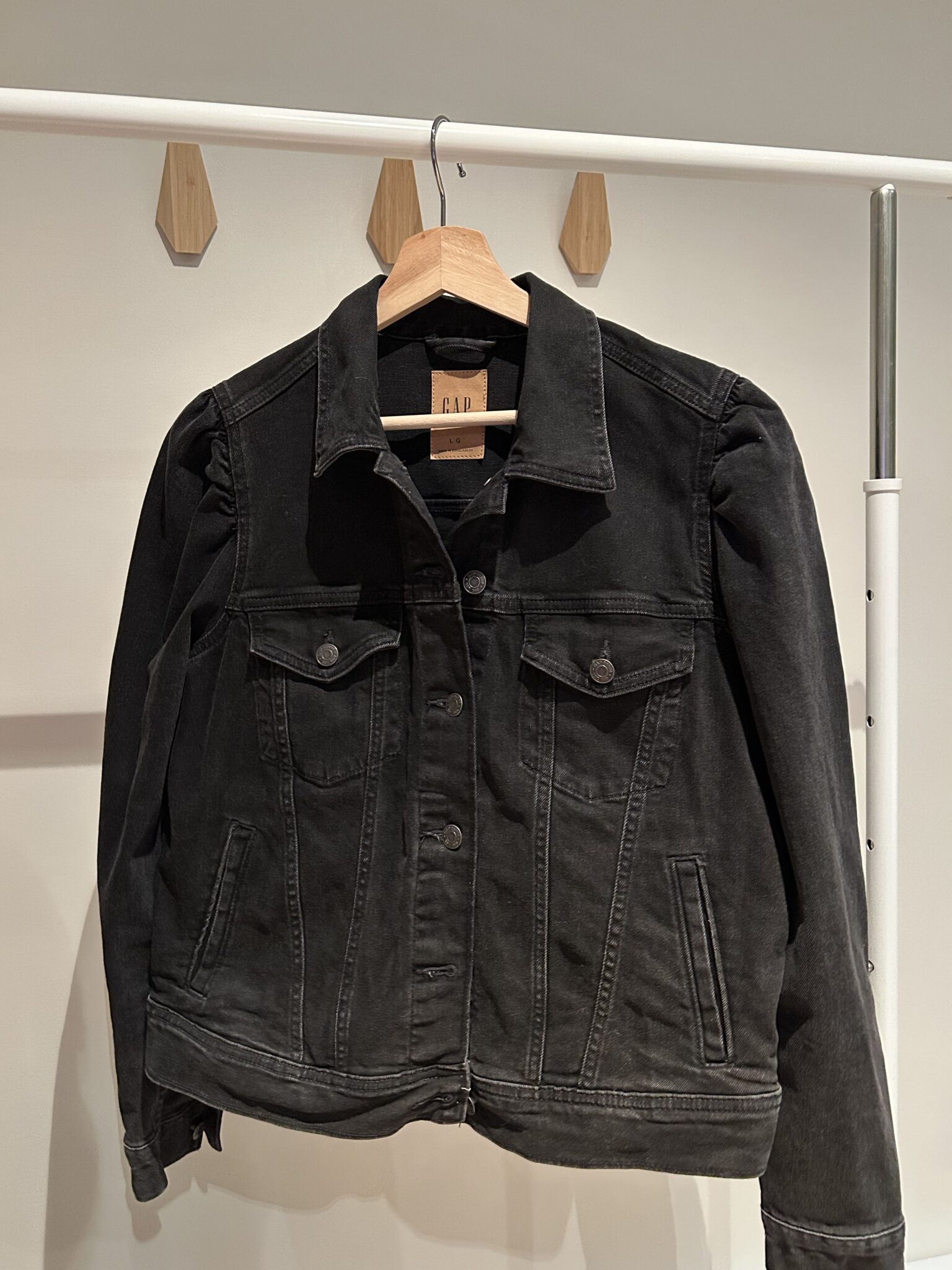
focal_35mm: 26
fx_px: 953
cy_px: 635
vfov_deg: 67.3
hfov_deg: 53.1
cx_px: 476
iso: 640
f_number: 1.5
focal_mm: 5.7
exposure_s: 1/30
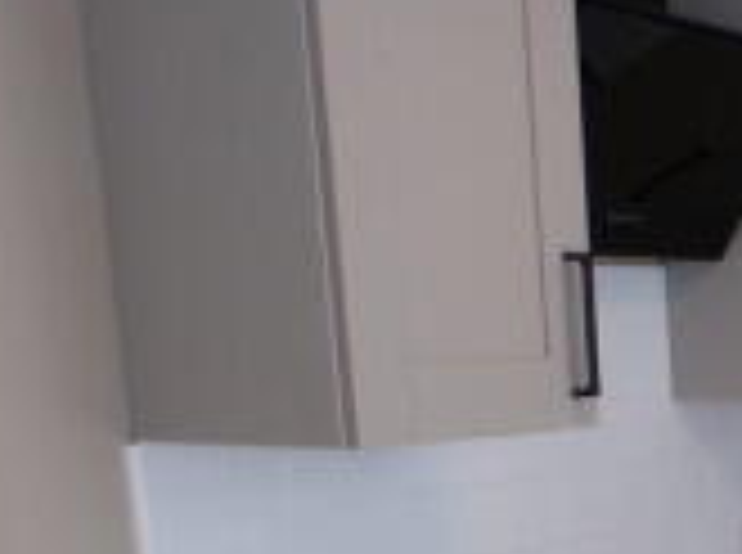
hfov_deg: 19.5
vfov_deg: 16.3
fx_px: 1818
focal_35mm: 85
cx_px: 1171
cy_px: 745
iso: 144
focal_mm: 4.3
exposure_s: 1/34
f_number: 3
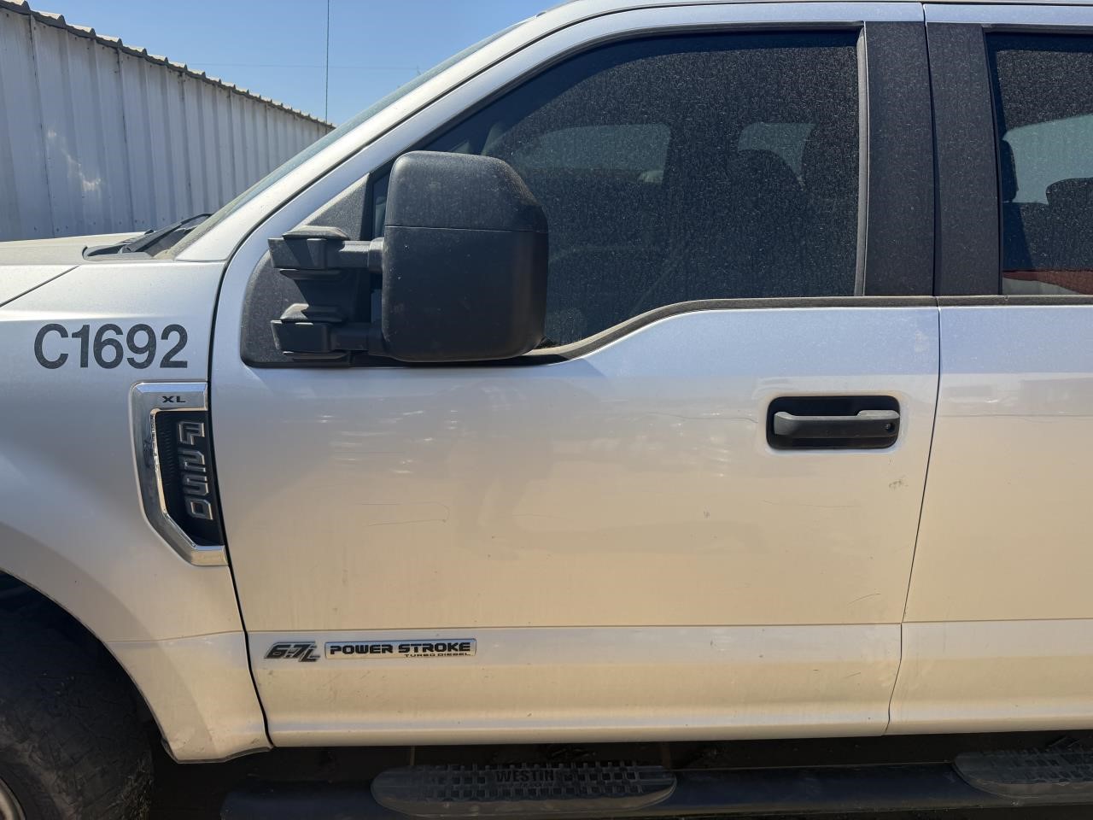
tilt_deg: -14.2
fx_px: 758
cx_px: 546
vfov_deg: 56.8
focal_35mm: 24
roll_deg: -1.4
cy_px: 410
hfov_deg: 71.6
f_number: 1.78
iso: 100
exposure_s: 1/4405
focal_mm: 6.76
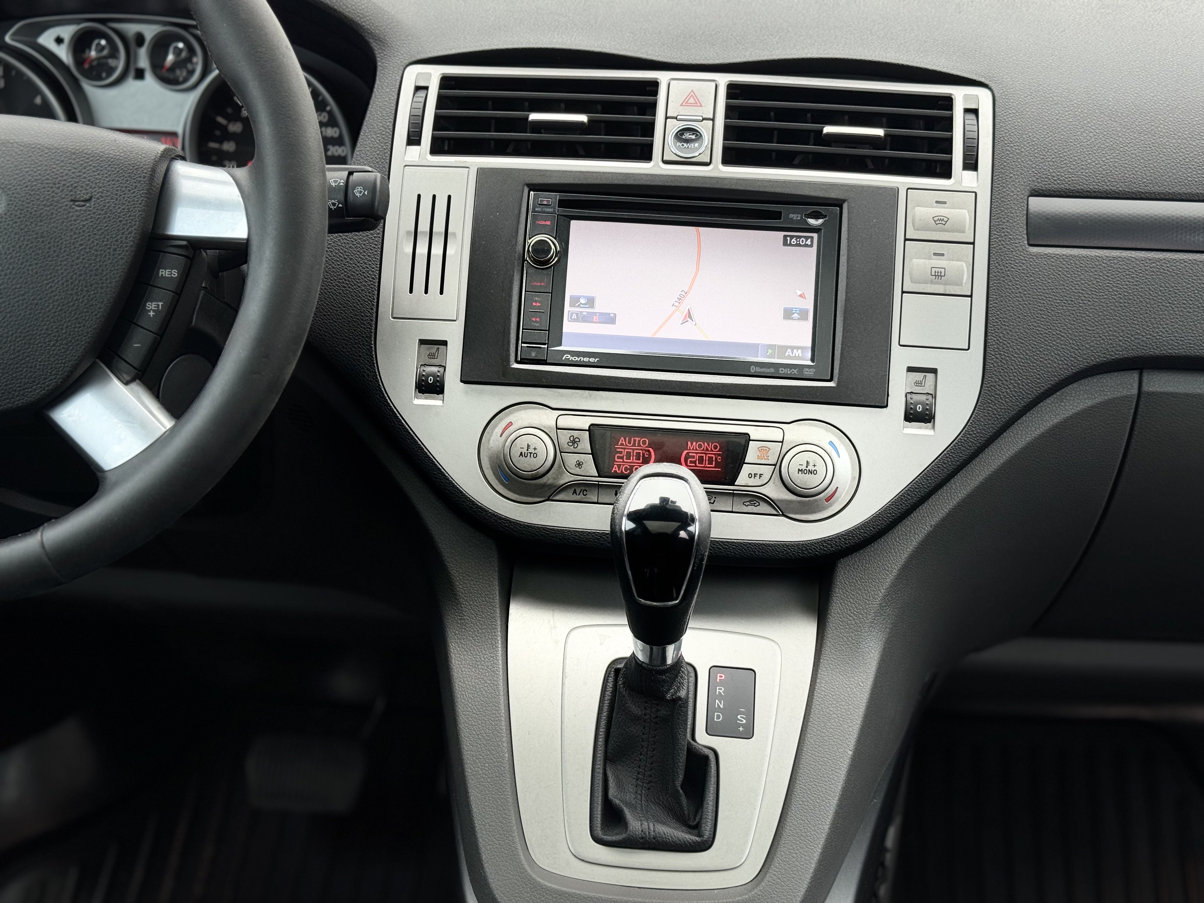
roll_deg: -0.3
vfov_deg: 30.3
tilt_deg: -24.2
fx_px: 1670
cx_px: 602
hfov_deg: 39.7
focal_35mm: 48
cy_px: 452
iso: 64
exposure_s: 1/185
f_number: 1.78
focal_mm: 6.76
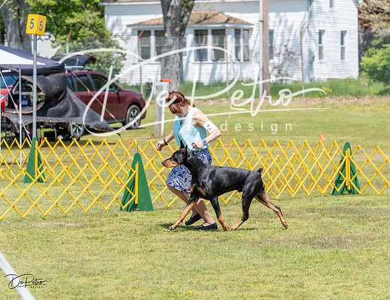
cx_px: 224
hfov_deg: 11.5
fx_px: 1939
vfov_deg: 8.8
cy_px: 130
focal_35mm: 171
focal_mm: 135
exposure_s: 1/1250
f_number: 5
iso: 400
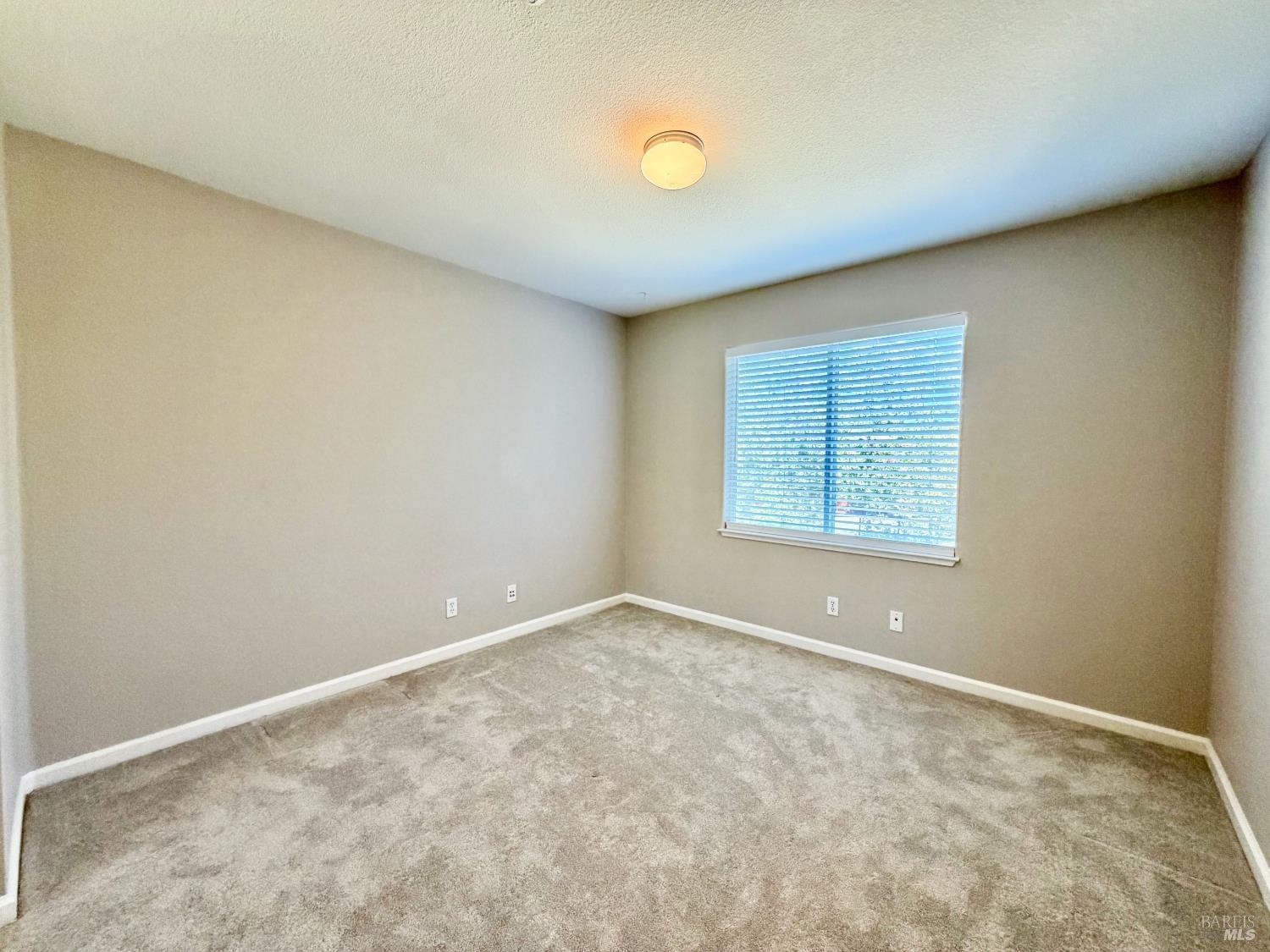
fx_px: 514
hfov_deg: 102.1
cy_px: 476
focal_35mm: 14
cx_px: 635
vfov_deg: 85.7
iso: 250
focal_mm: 2.22
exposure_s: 1/120
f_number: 2.2
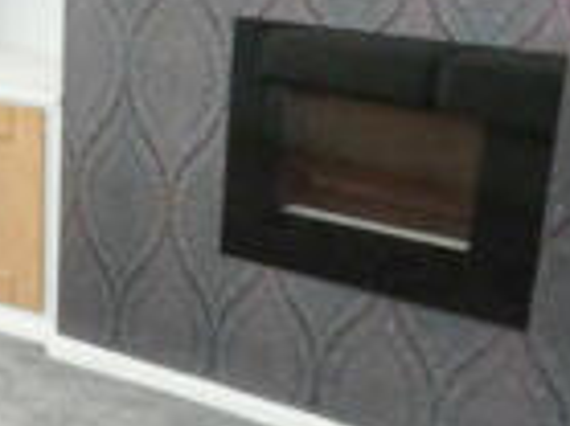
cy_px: 281
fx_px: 1382
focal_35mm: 84
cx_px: -150
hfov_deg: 21.3
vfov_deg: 17.5
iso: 640
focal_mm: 3.6
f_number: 2.8
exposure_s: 1/60
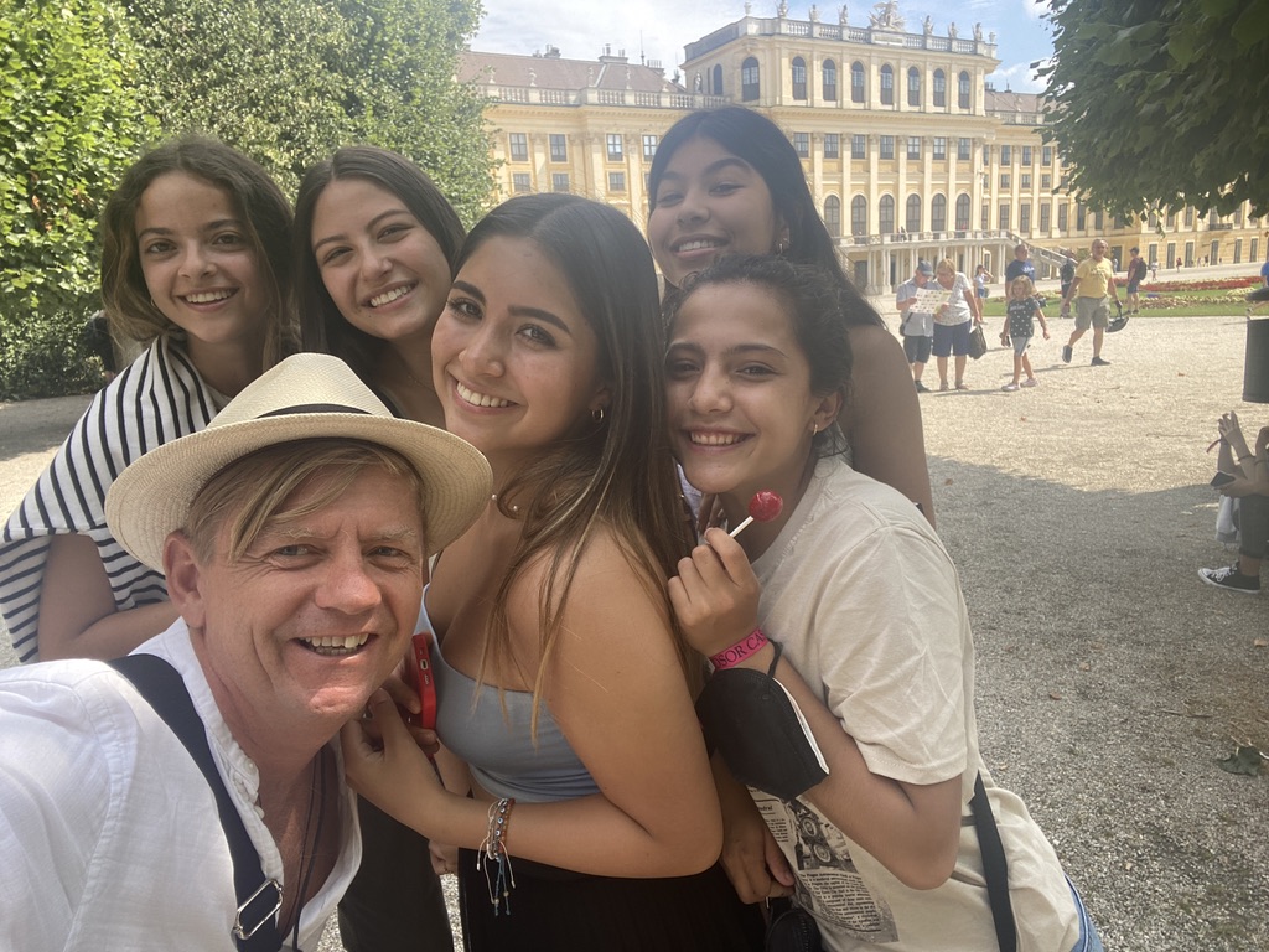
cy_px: 476
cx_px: 634
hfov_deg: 73.9
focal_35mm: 23
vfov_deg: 58.9
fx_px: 843
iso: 25
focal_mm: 2.71
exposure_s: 1/238
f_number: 2.2
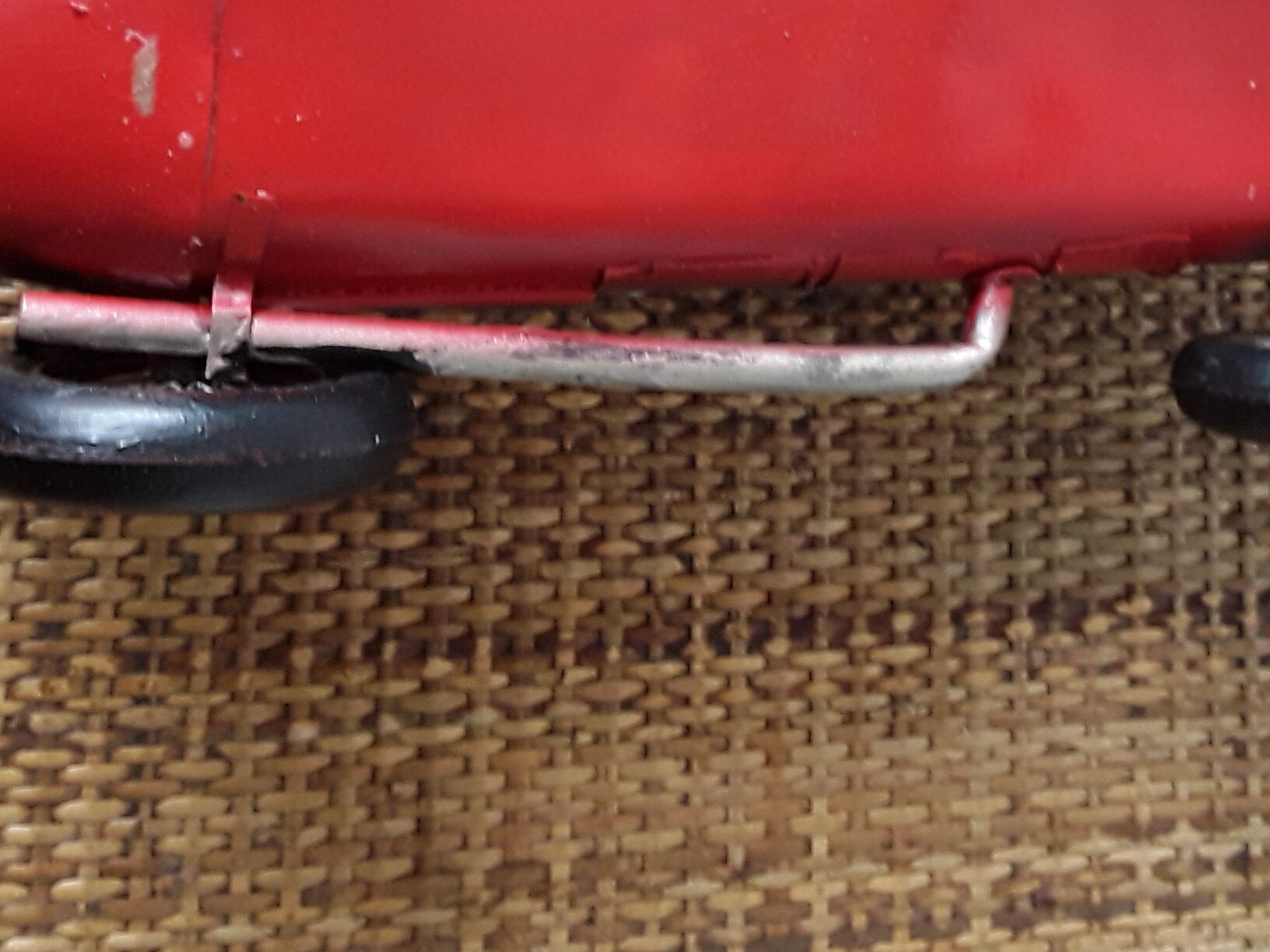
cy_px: 69
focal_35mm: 54
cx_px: 722
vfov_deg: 26.0
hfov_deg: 35.5
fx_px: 1981
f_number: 1.9
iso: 160
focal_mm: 2.91
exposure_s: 1/20
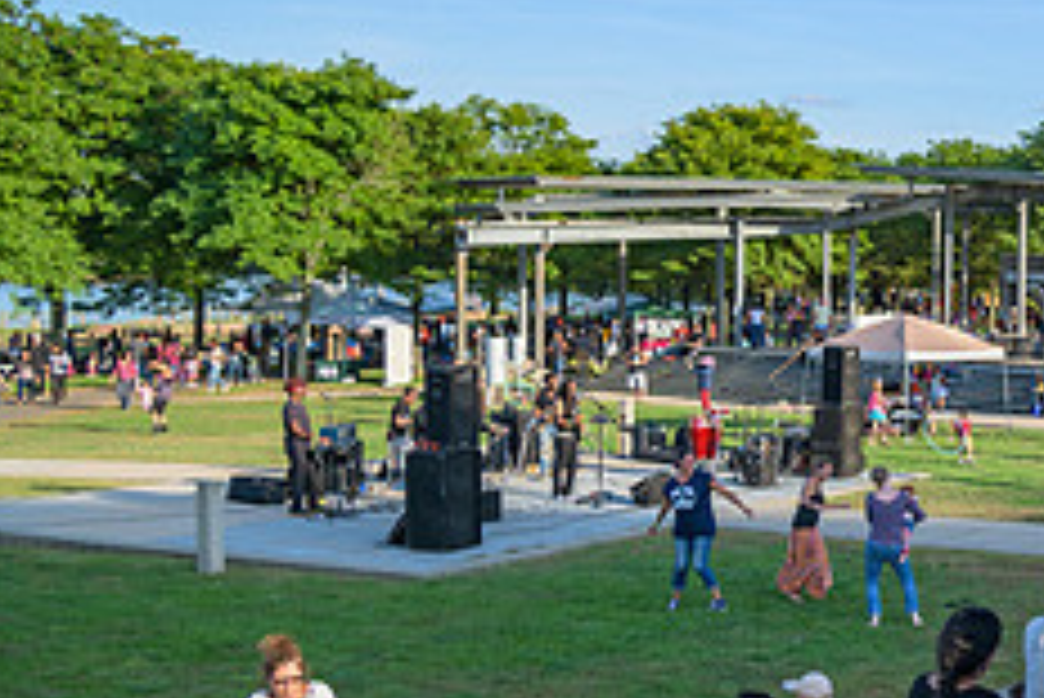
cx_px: 1210
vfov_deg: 22.6
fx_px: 1741
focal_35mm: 60
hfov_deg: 29.3
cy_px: 426
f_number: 4
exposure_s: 1/200
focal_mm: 24
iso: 90
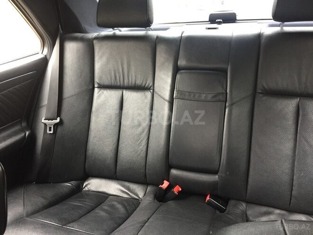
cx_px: 156
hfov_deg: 61.7
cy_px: 118
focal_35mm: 29
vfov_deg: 48.2
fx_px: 262
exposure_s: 1/30
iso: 100
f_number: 2.2
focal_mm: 4.15
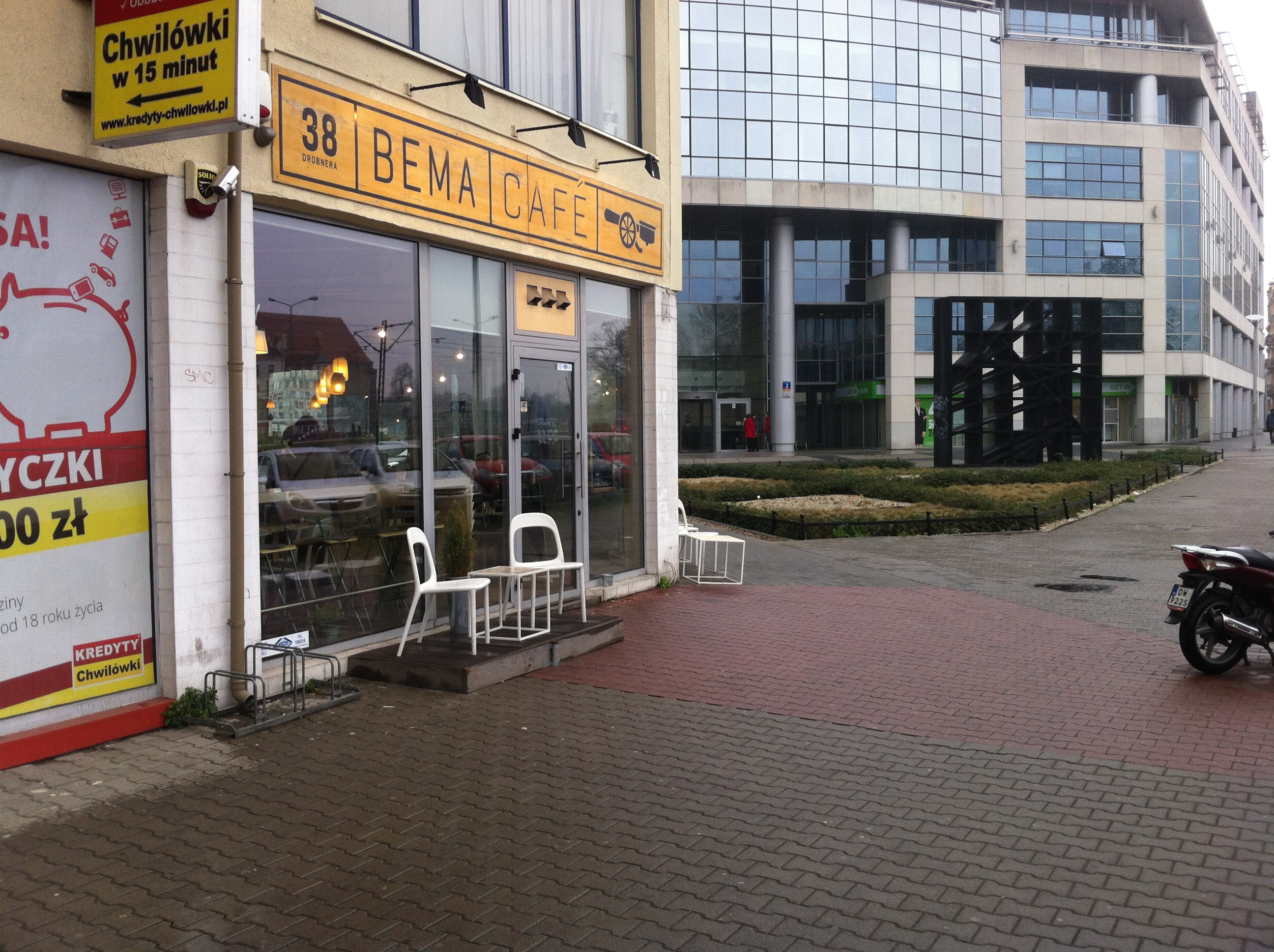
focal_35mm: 35
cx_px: 637
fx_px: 1286
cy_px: 476
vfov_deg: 40.6
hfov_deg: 52.7
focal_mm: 3.85
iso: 80
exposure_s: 1/195
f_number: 2.8
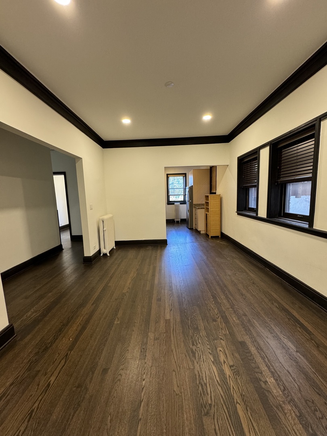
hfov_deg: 85.7
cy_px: 218
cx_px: 164
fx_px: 176
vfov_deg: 102.1
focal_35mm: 14
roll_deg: +1.7
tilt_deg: -7.4
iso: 250
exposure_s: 1/60
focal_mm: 2.22
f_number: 2.2
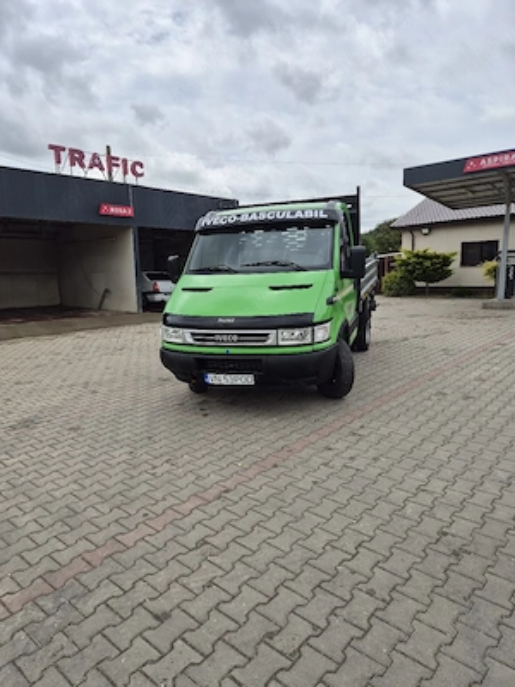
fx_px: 456
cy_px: 344
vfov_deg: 73.9
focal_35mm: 23
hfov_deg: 58.9
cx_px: 258
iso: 25
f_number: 1.8
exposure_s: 1/3333
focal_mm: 5.4
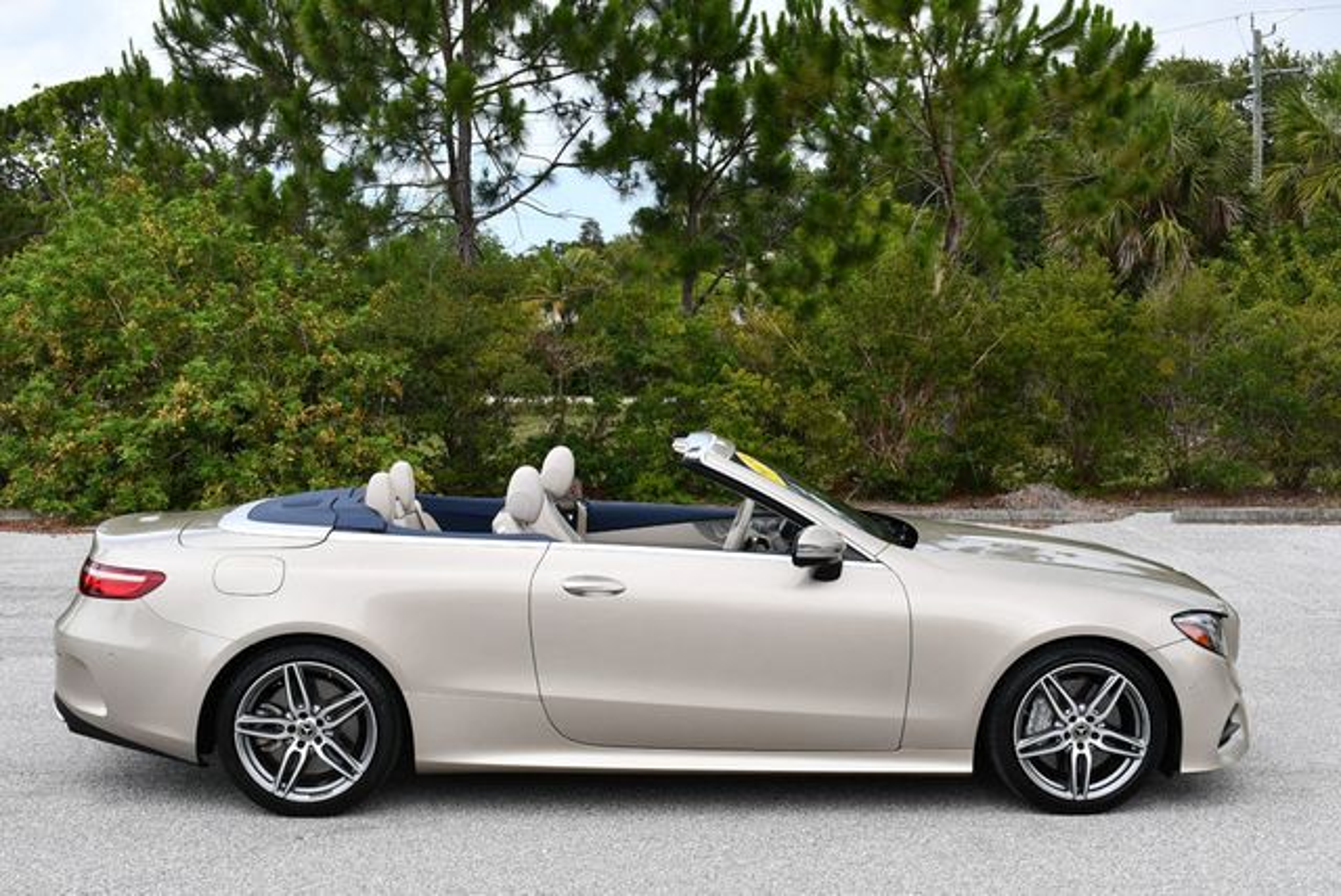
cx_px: 670
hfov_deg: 44.5
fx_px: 1640
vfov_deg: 30.6
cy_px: 448
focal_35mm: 44
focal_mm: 22
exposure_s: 1/250
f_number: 8
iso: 125
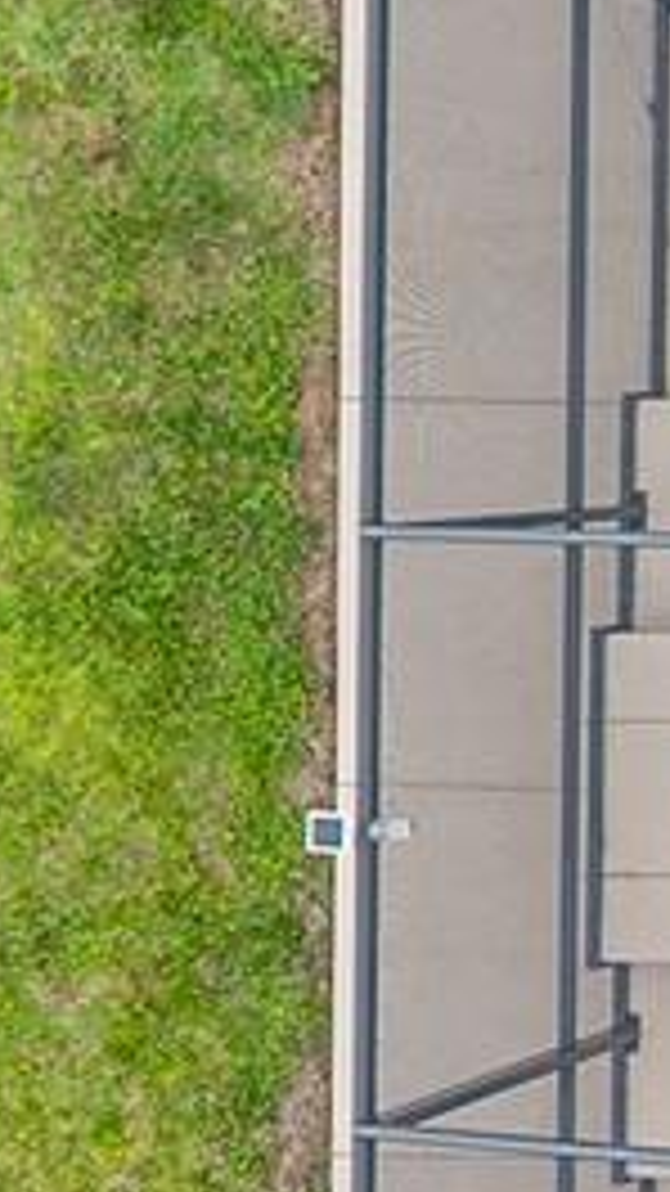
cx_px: 2460
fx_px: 4992
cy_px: 391
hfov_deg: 6.5
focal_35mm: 158
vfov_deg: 13.6
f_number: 1.8
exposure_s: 1/180
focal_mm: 8.67
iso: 100
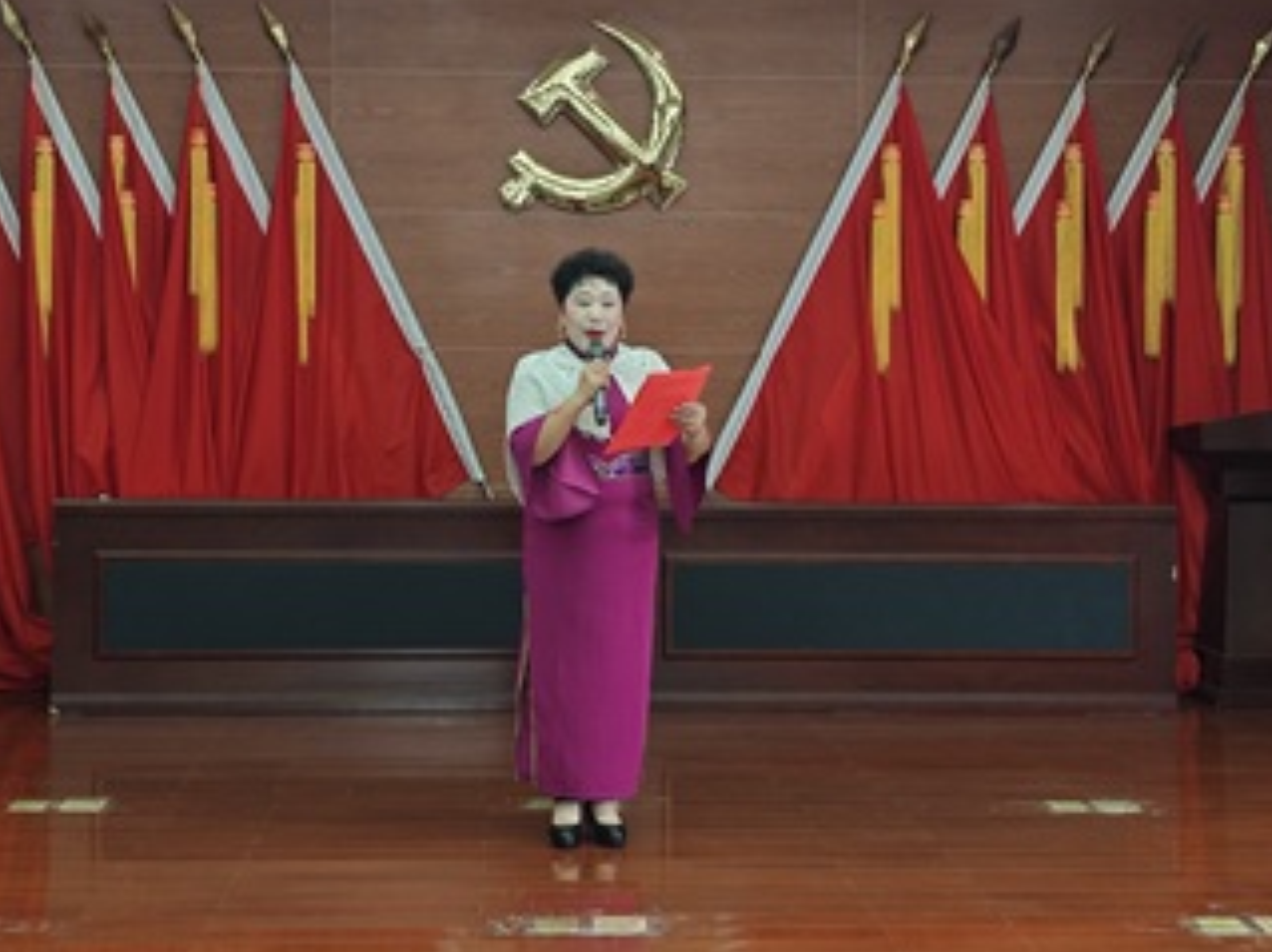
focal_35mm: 59
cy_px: 400
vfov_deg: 24.8
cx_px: 620
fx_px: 2167
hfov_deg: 32.7
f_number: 1.6
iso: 200
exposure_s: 1/100
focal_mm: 6.55
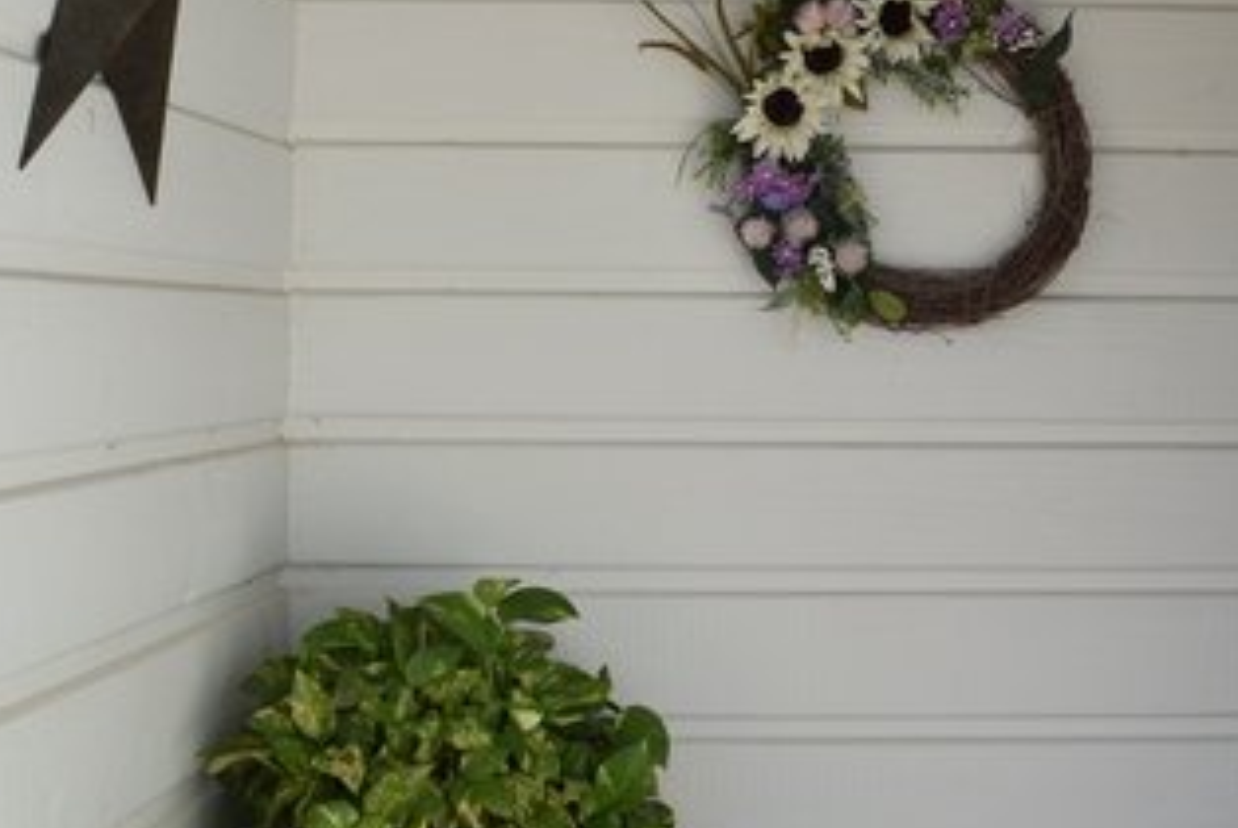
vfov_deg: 24.6
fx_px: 1893
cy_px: 313
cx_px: 946
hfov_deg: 35.3
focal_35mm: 55
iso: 200
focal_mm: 18
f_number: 8
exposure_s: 1/320
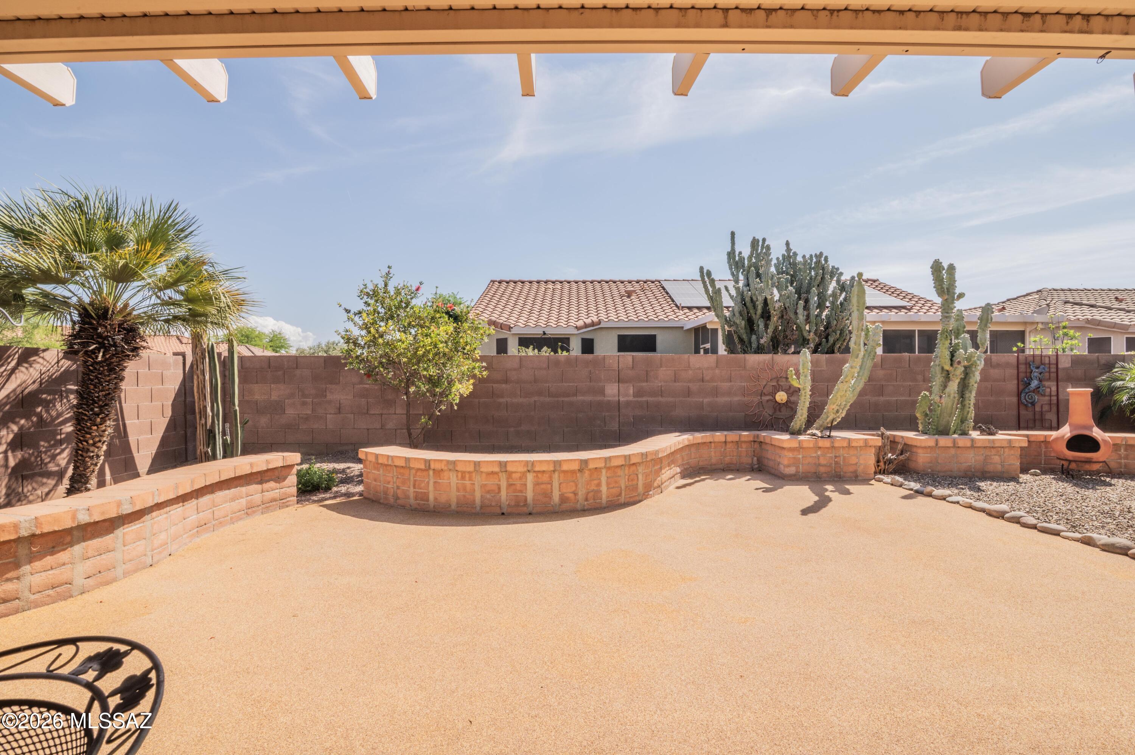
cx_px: 568
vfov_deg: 73.7
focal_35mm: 16
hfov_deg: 96.8
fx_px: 504
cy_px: 378
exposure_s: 1/80
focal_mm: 16
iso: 320
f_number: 22
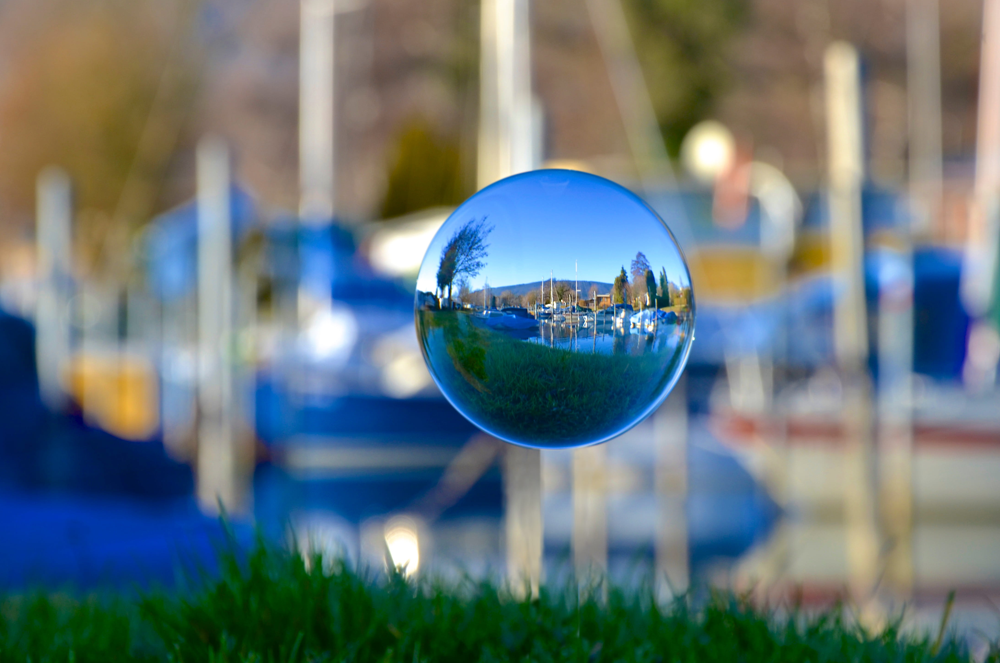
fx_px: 4950
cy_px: 305
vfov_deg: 7.7
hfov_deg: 11.5
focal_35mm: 179
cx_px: 540
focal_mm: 105
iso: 200
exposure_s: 1/250
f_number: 8
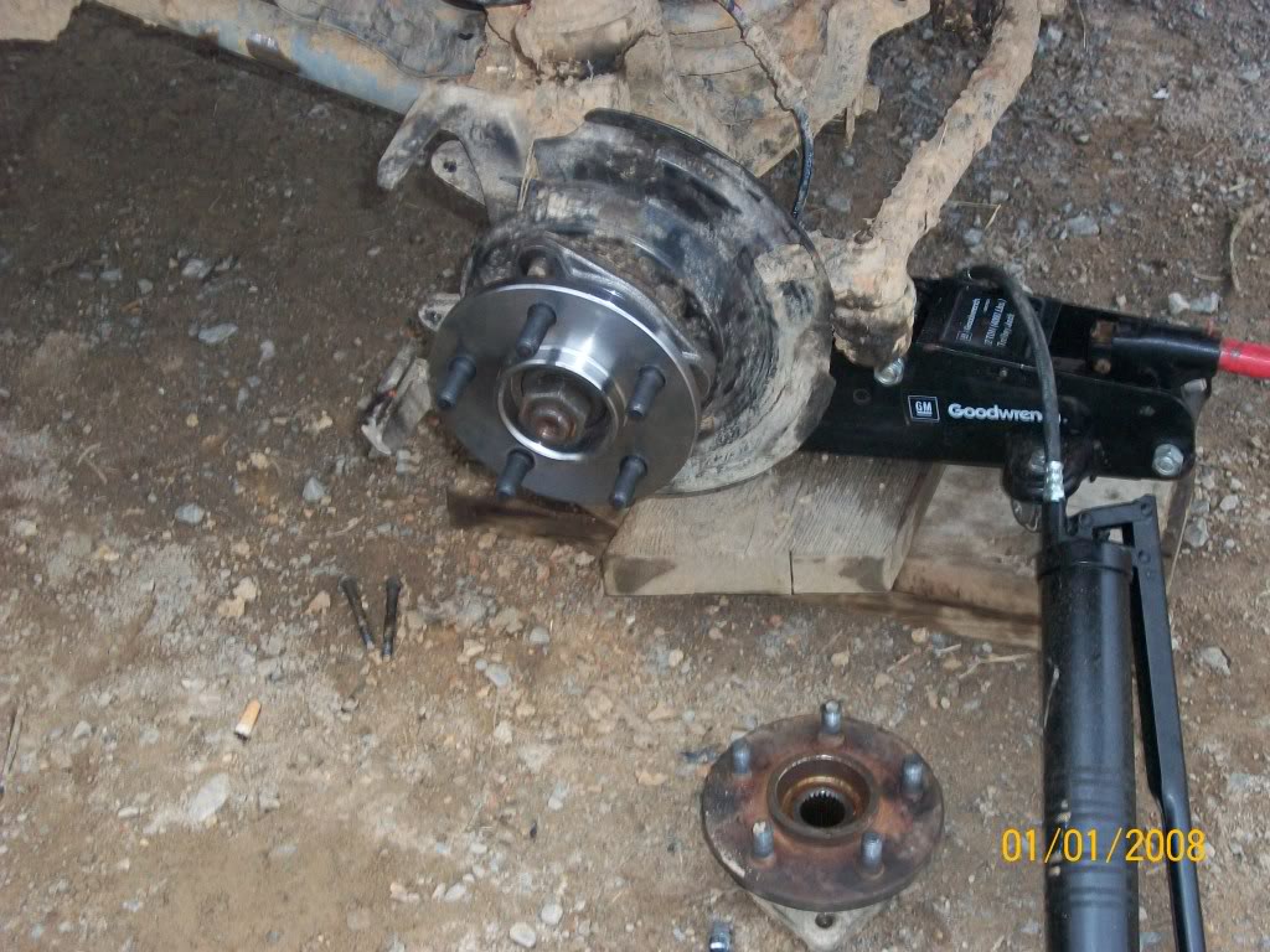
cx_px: 635
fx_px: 2275
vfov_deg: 23.7
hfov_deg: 31.2
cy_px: 476
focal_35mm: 62
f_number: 4.1
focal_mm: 11
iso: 160
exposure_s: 1/50
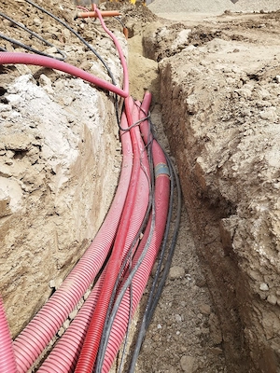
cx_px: 140
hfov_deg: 56.8
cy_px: 186
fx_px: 259
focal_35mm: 24
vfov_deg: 71.6
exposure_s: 1/476
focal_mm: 5.89
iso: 50
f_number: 1.89
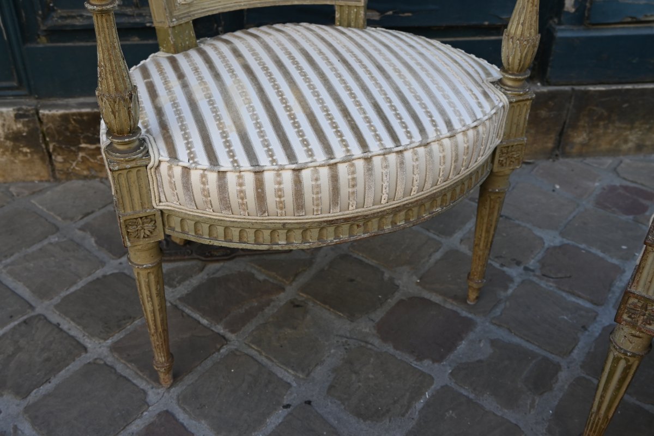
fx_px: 681
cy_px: 218
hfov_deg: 51.3
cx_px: 327
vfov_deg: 35.5
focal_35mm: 38
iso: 200
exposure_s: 1/250
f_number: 5
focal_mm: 25
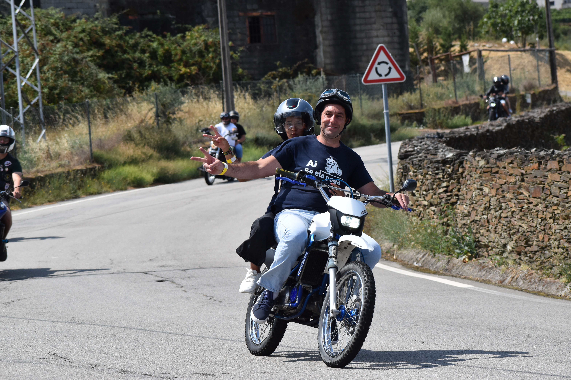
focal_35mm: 147
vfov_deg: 9.3
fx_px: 2331
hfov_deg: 14.0
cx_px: 286
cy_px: 190
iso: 400
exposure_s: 1/1600
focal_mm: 98
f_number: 7.1
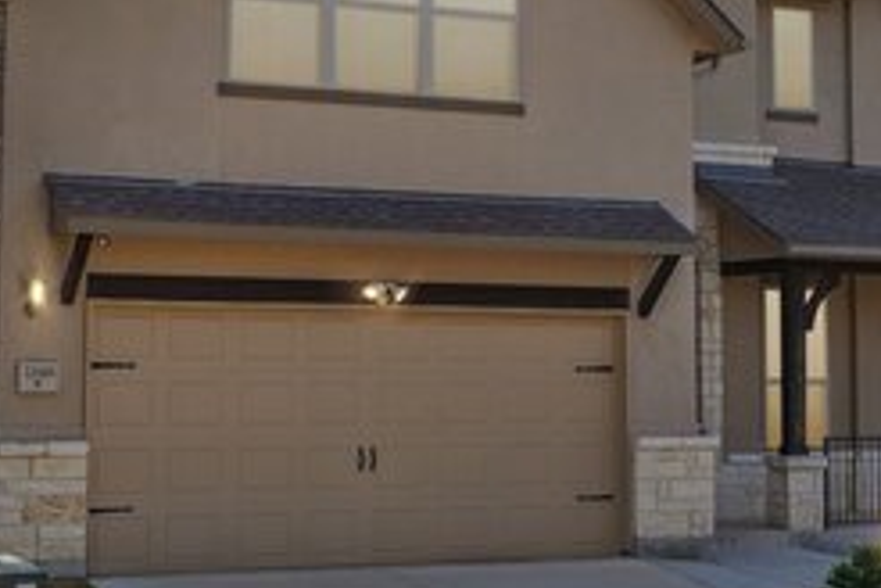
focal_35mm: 78
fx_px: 1909
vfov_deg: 17.4
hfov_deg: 26.0
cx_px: 430
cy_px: 185
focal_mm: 30
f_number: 8
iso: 100
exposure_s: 1/200
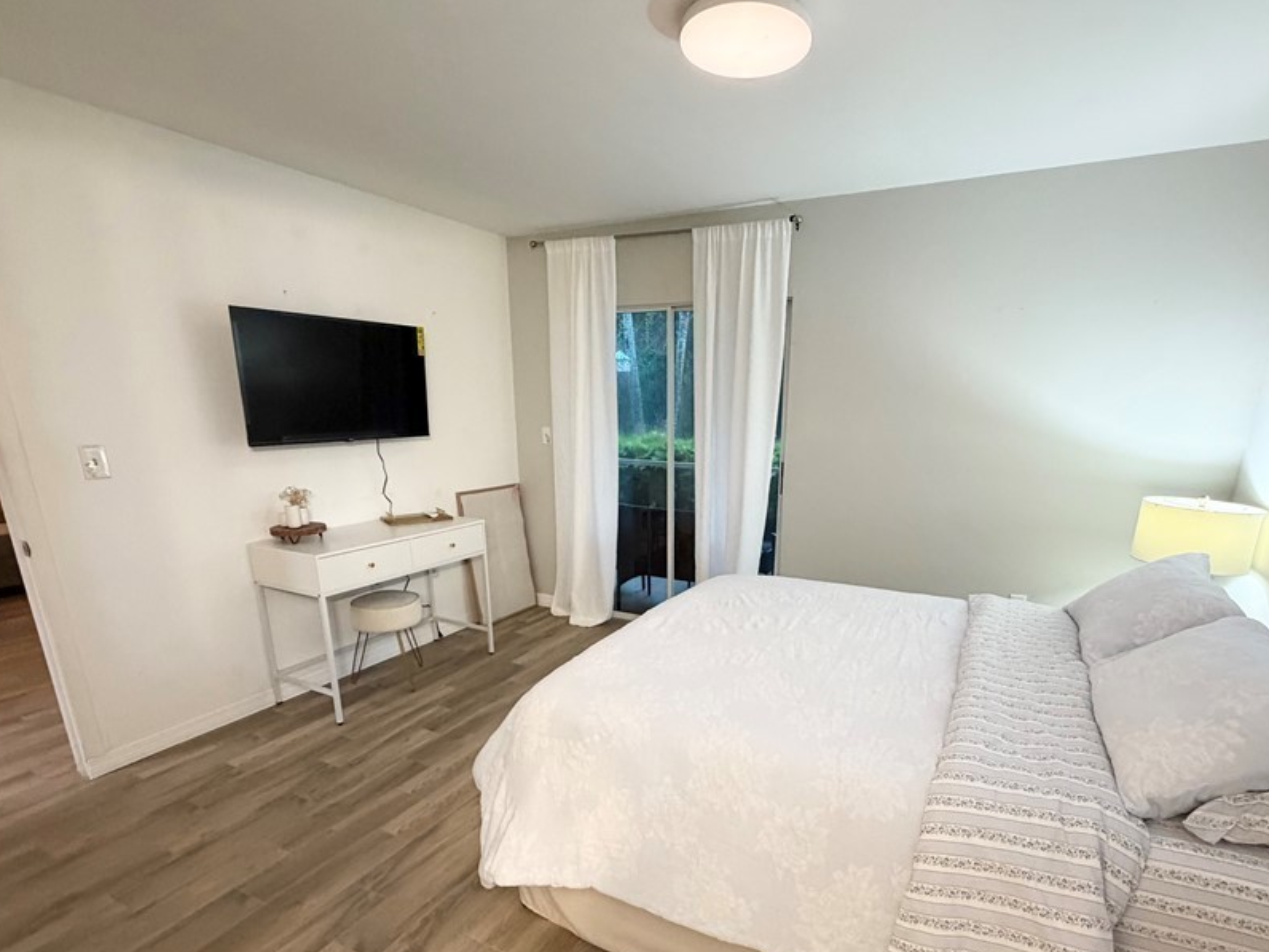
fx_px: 660
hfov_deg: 87.5
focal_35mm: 18
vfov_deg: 70.6
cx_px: 692
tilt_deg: -16.3
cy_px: 587
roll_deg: -0.5
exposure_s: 1/60
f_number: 2.2
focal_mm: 2.22
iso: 320
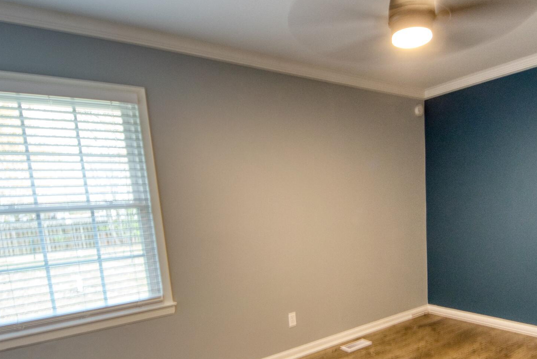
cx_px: 337
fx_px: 373
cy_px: 264
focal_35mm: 25
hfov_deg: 70.3
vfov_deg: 49.5
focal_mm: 8
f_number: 9
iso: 200
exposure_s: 1/5
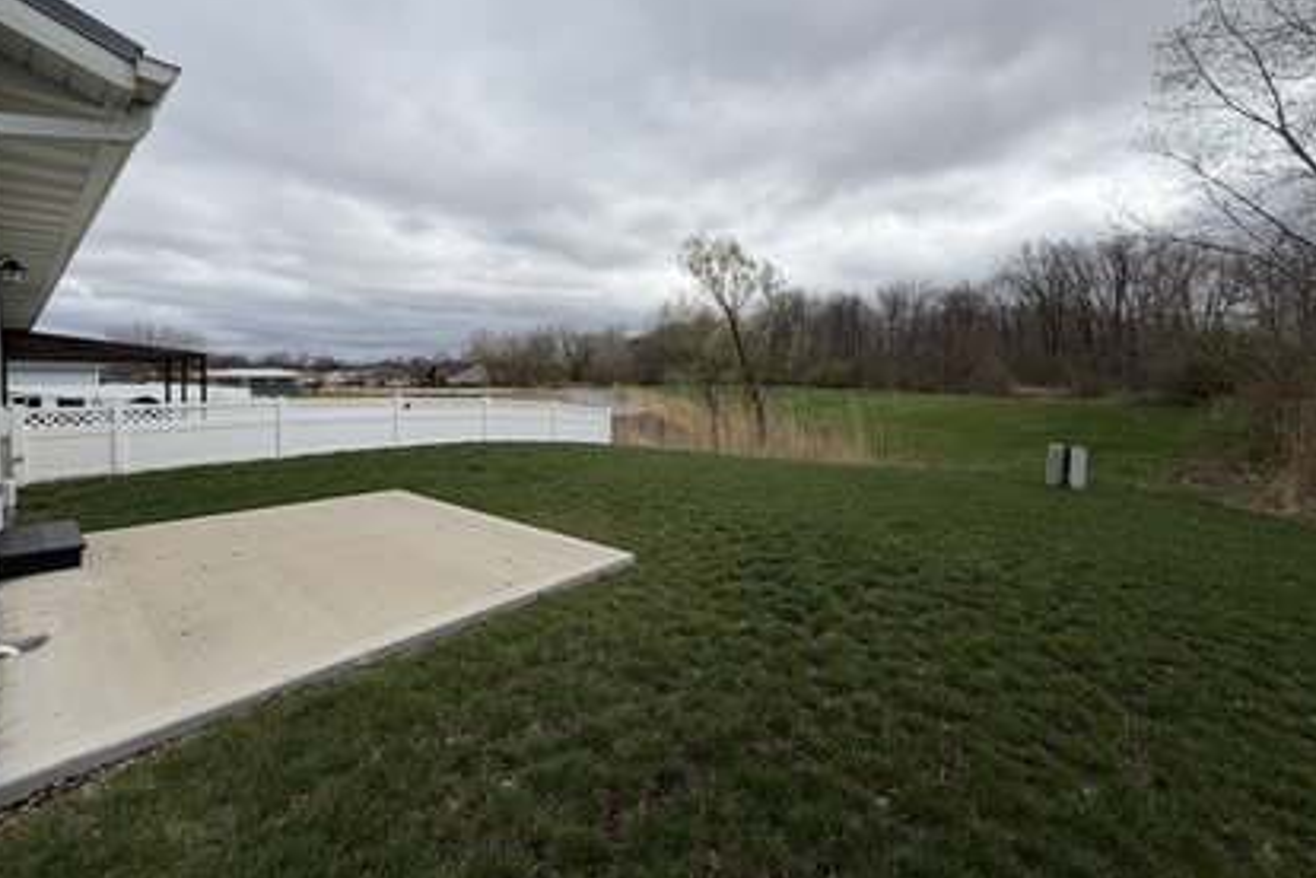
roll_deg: -0.3
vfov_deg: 77.0
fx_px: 548
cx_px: 656
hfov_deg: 100.4
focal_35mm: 15
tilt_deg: -0.8
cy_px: 382
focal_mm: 2.22
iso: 20
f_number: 2.2
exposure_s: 1/1125
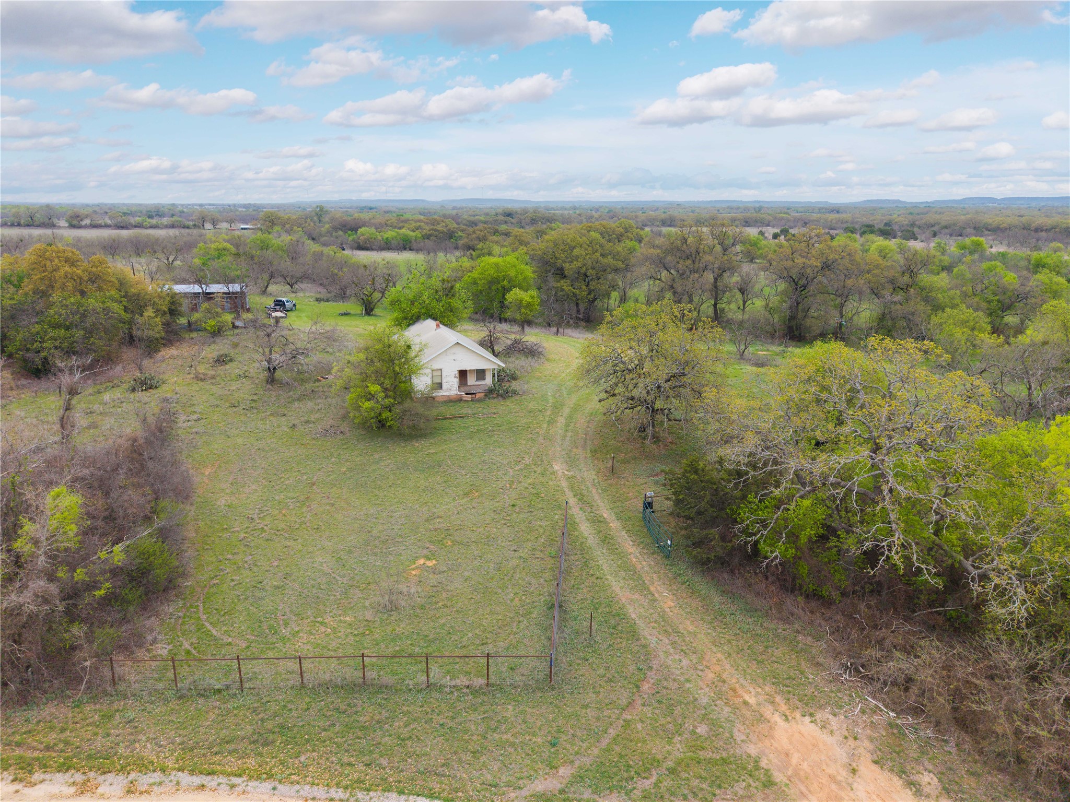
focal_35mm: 24
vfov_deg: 56.8
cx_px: 535
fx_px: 742
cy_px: 401
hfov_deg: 71.6
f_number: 1.8
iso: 220
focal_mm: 8.67
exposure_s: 1/2000
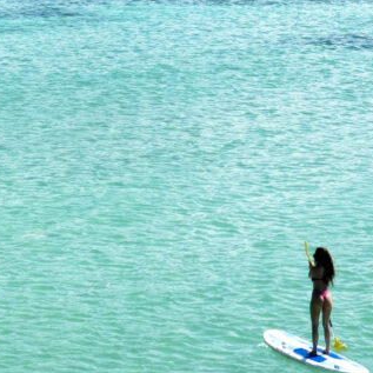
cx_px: 306
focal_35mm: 171
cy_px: -23
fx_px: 2085
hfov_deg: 10.2
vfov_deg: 10.1
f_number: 3.5
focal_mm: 12.29
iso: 100
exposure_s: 1/50
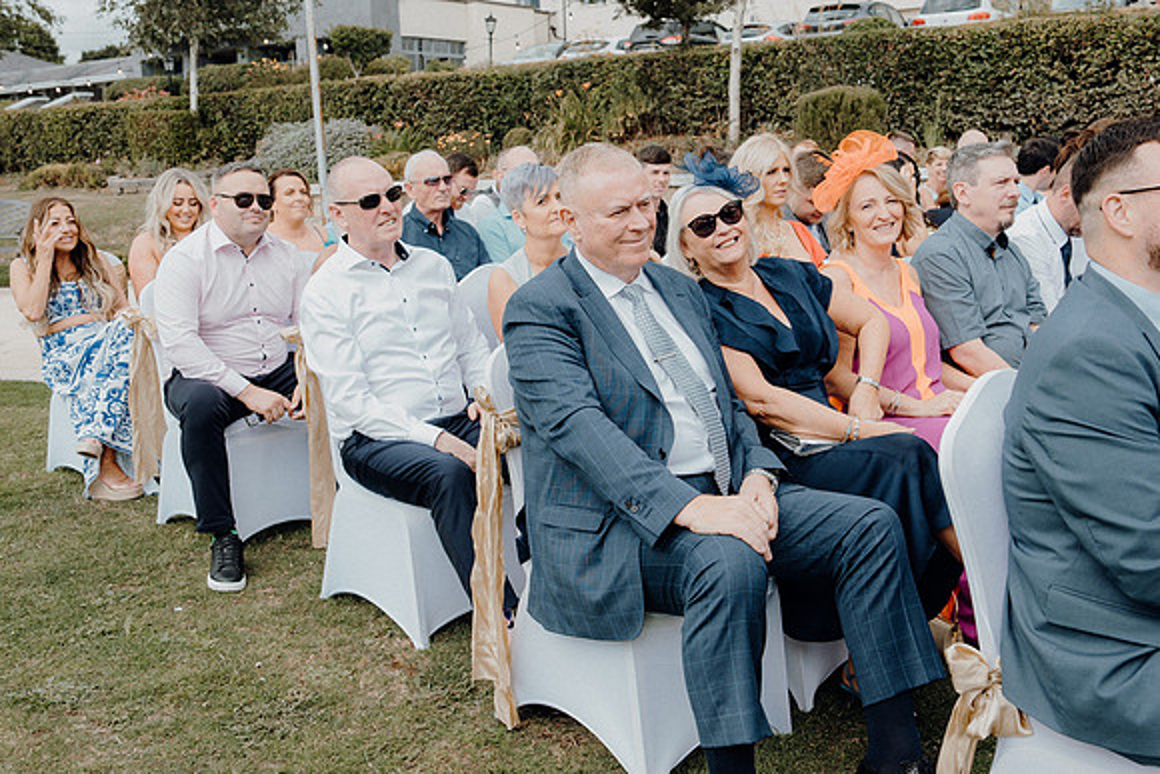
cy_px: 387
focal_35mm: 36
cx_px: 580
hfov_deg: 53.1
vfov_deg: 36.9
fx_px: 1160
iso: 125
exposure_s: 1/400
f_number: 3.5
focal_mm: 24
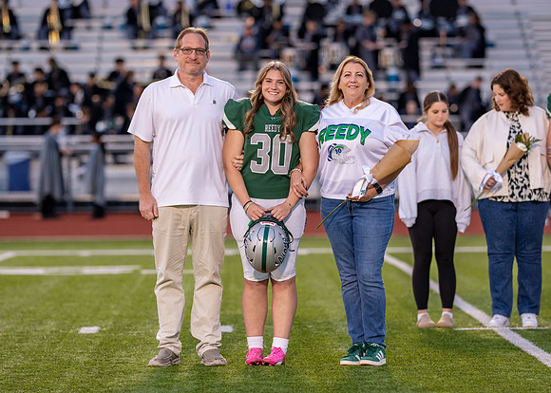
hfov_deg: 10.0
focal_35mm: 201
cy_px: 184
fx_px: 3141
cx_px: 282
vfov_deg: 7.2
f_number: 2.2
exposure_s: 1/640
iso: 500
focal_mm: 135
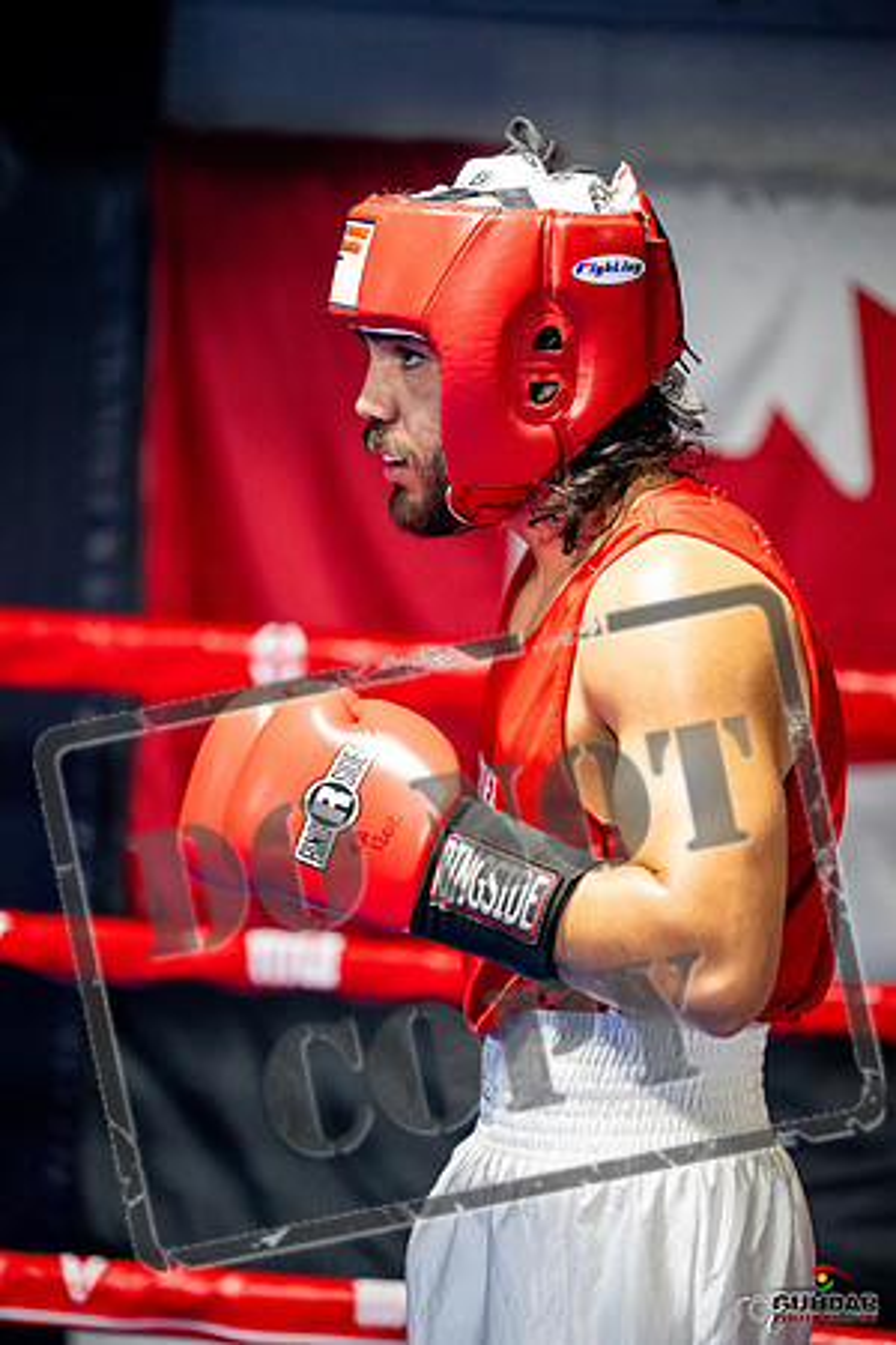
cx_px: 448
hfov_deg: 9.1
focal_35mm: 150
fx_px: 5600
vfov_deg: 13.7
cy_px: 672
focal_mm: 150
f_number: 2
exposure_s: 1/800
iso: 4000
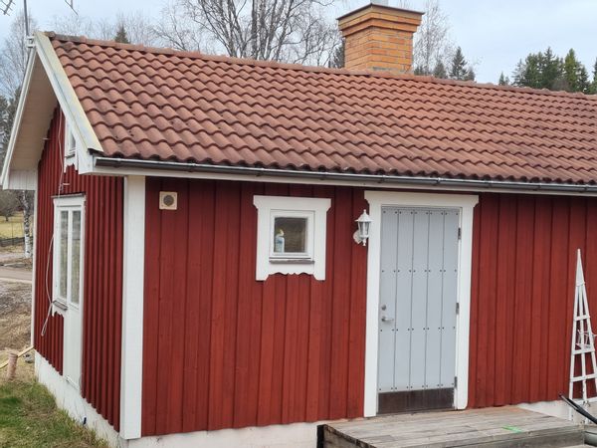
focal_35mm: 26
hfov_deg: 67.3
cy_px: 224
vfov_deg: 53.1
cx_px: 298
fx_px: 448
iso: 50
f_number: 1.8
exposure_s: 1/1115
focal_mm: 5.4
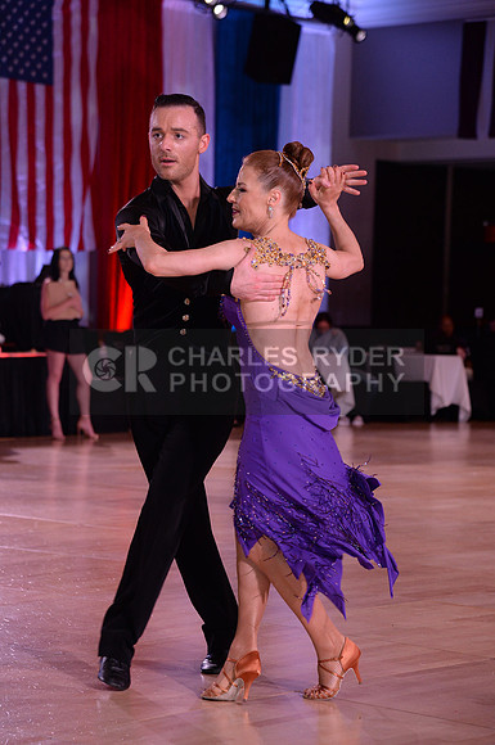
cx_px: 248
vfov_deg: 18.6
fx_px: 2275
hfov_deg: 12.4
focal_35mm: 110
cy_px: 372
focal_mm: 110
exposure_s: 1/250
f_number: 5.6
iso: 2000
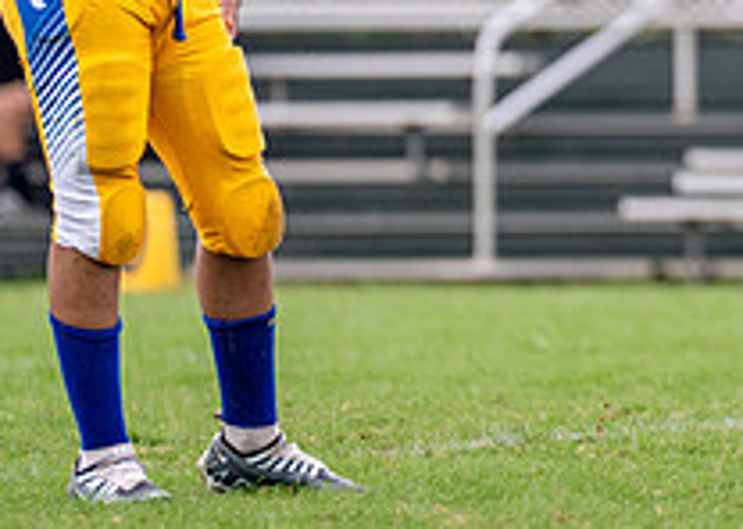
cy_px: -34
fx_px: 16185
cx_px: 1101
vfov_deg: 1.9
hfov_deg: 2.6
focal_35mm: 768
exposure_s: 1/1600
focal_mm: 200
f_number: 2.8
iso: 400
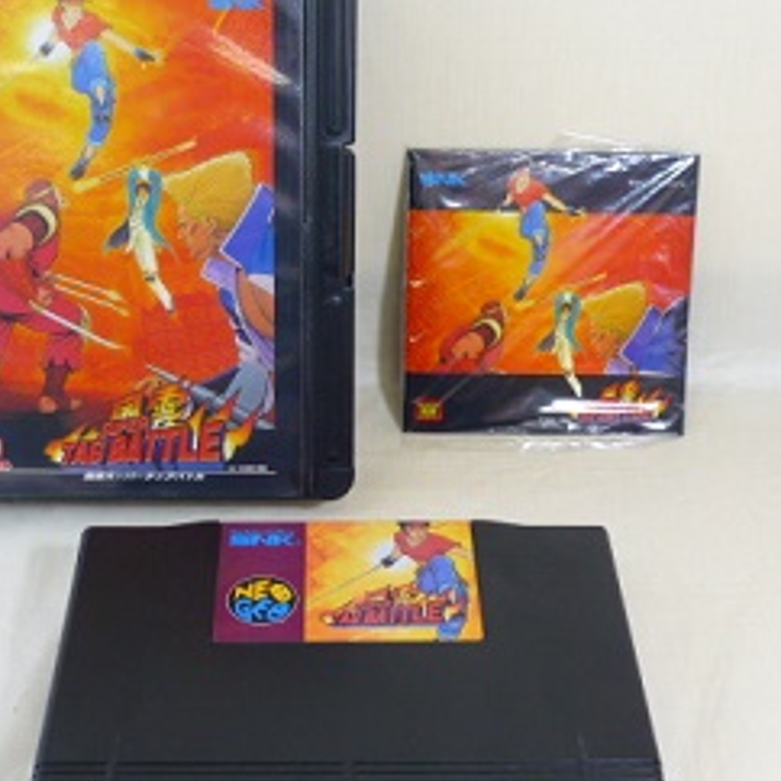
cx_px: 349
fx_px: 1378
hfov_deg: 31.6
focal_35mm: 54
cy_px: 397
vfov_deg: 31.6
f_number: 2.8
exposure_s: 1/30
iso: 100
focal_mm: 5.5
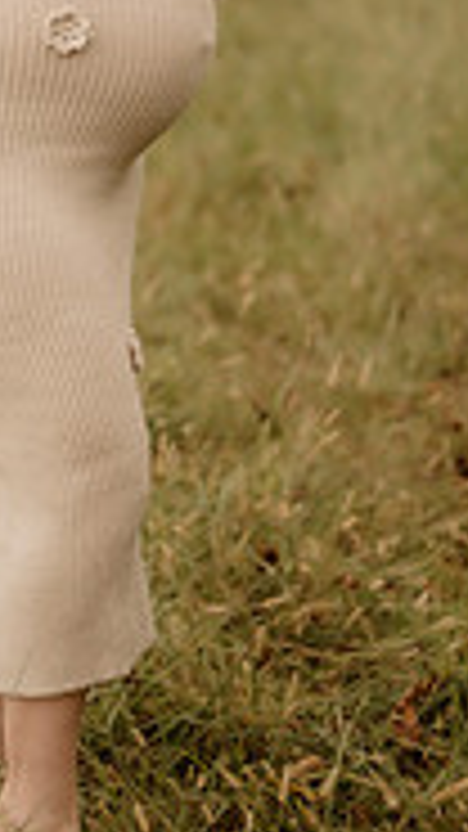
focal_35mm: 127
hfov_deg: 9.5
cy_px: 135
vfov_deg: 16.7
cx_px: 16
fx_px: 2803
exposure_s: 1/320
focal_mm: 50
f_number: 1.8
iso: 200
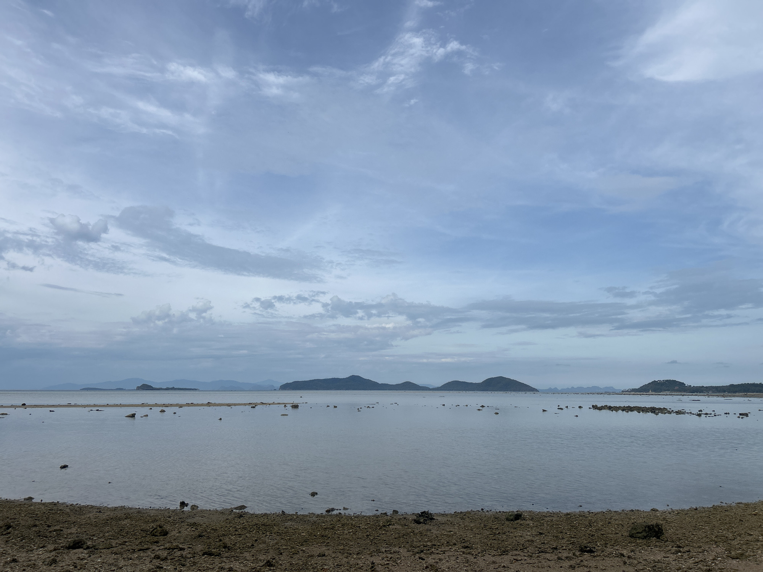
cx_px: 382
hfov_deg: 67.3
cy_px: 286
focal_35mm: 26
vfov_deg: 53.1
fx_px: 573
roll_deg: -0.5
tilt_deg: +9.2
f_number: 1.5
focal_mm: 5.7
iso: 50
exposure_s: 1/5882
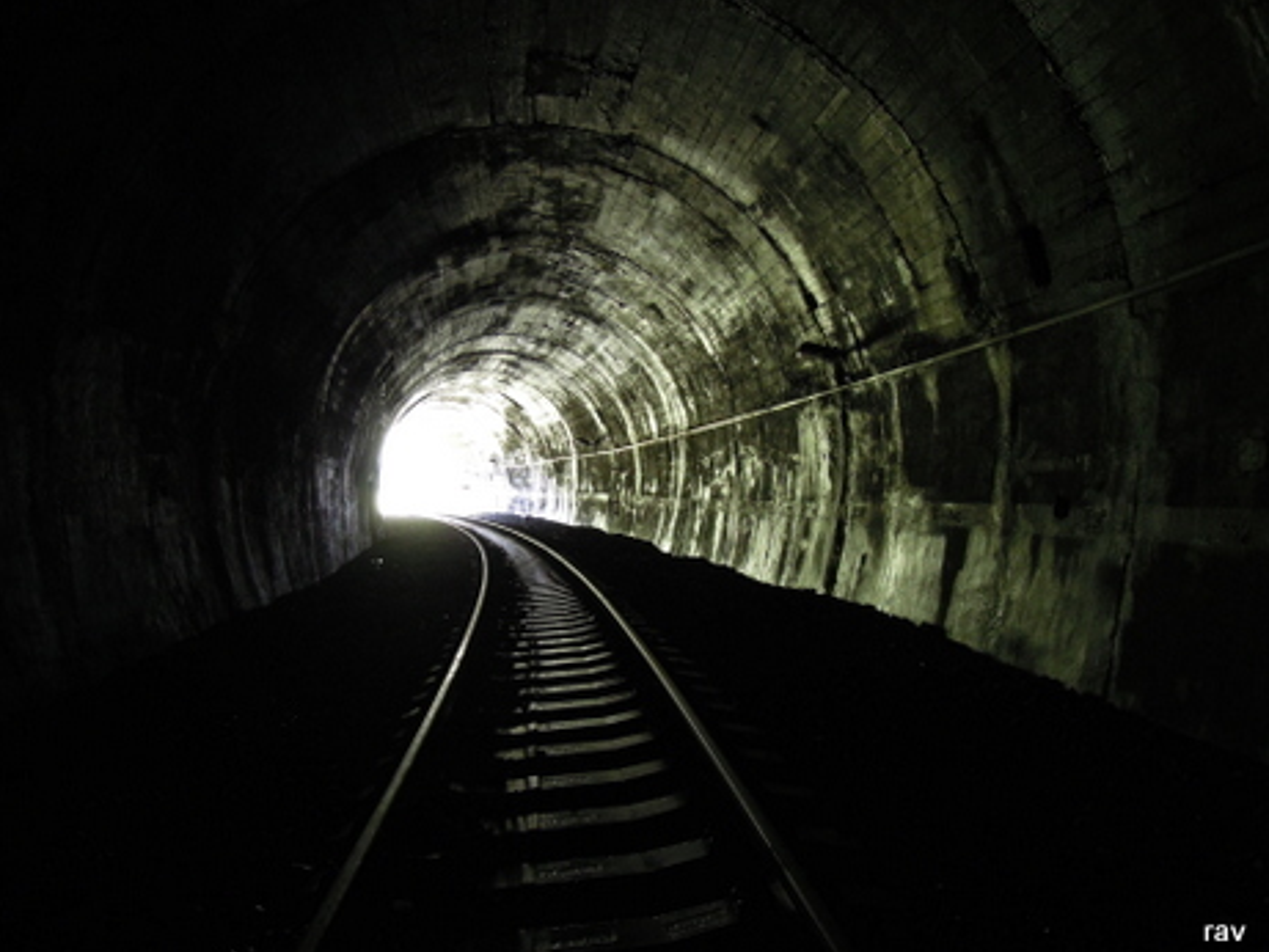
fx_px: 917
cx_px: 630
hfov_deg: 69.4
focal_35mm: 25
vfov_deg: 54.9
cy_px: 490
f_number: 2.8
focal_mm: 4.3
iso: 400
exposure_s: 1/15
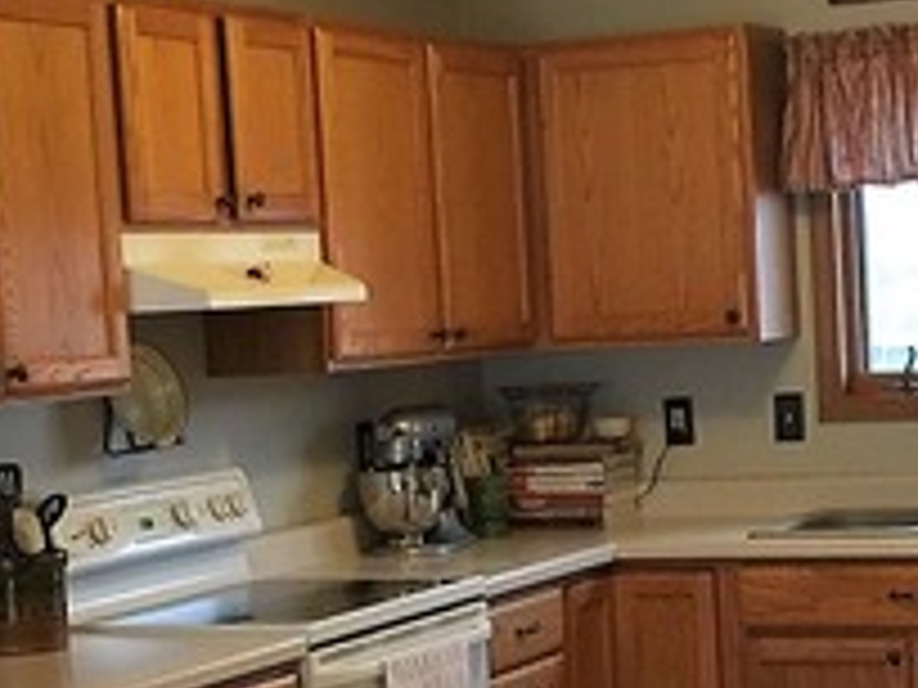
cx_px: 594
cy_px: 632
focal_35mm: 91
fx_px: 2413
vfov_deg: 16.0
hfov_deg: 21.5
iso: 50
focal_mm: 4.15
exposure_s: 1/15
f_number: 2.2
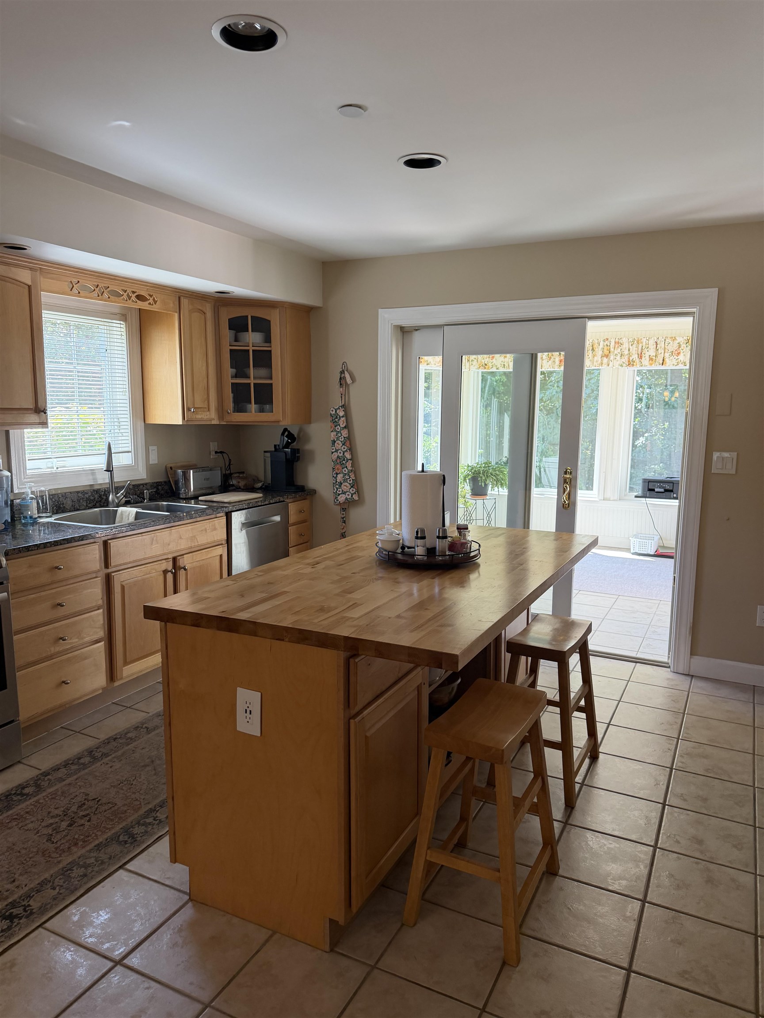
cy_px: 509
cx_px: 382
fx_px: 706
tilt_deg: -6.3
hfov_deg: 56.8
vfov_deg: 71.6
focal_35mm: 24
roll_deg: -0.4
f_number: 1.78
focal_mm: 6.76
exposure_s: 1/203
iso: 200
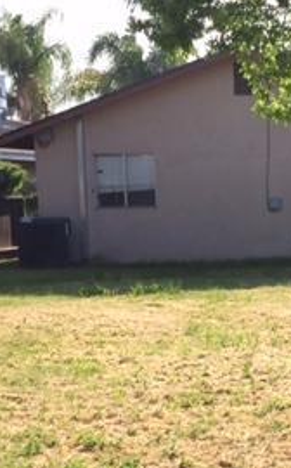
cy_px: 300
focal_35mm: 73
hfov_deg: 17.2
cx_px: 327
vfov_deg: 28.1
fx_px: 929
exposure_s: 1/659
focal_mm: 4.15
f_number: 2.2
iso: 32
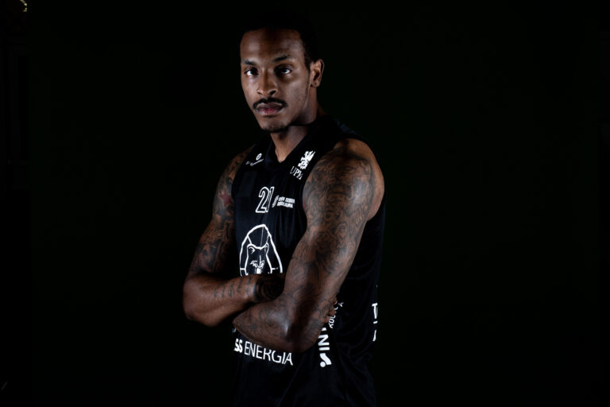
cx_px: 305
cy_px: 204
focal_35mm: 70
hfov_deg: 28.8
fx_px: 1186
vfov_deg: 19.5
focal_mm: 70
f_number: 20
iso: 400
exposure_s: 1/200
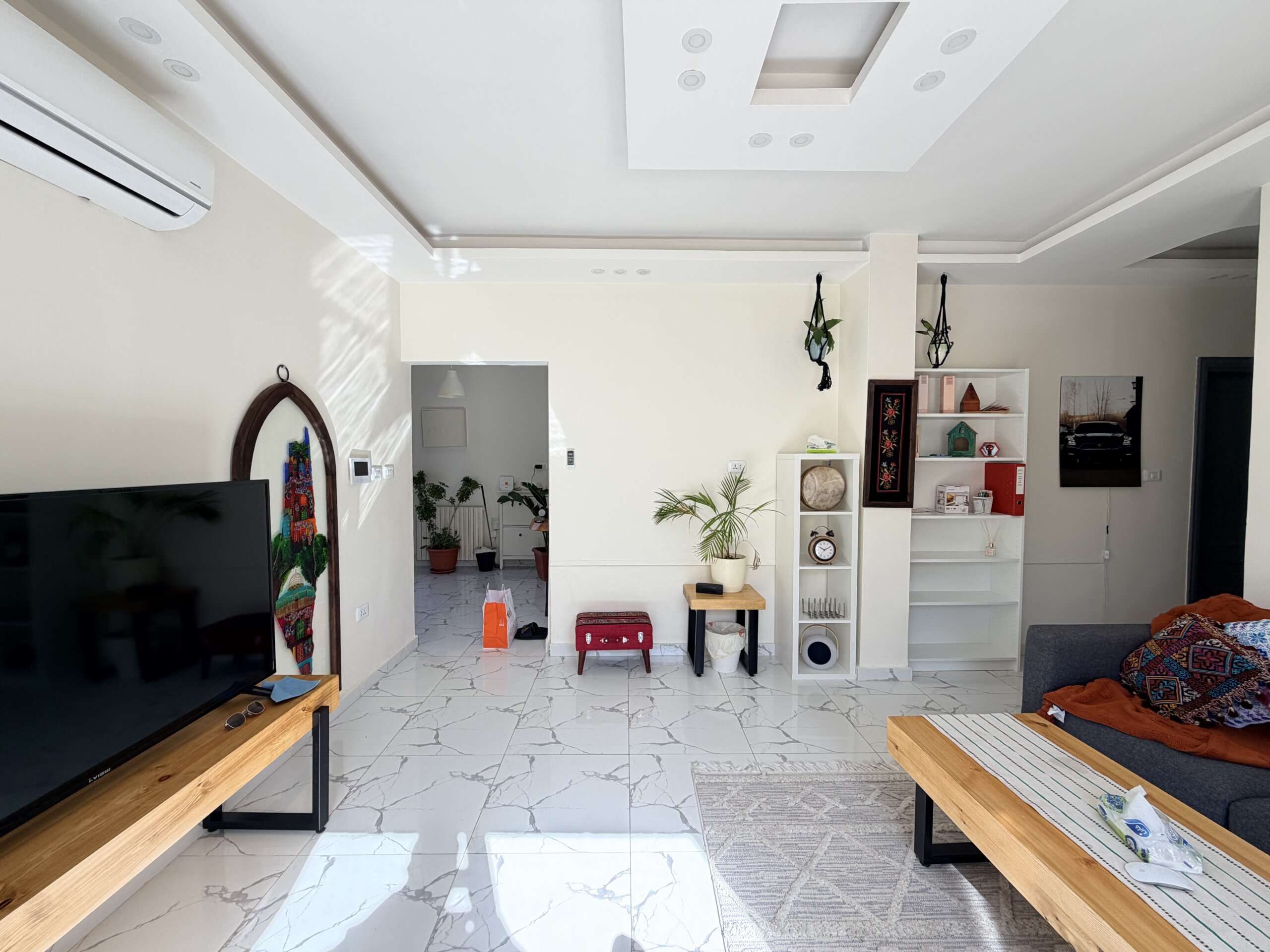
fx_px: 514
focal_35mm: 14
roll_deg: +0.6
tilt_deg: -1.9
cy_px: 476
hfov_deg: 102.1
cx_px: 635
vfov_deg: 85.7
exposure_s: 1/151
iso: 40
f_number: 2.2
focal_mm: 2.22
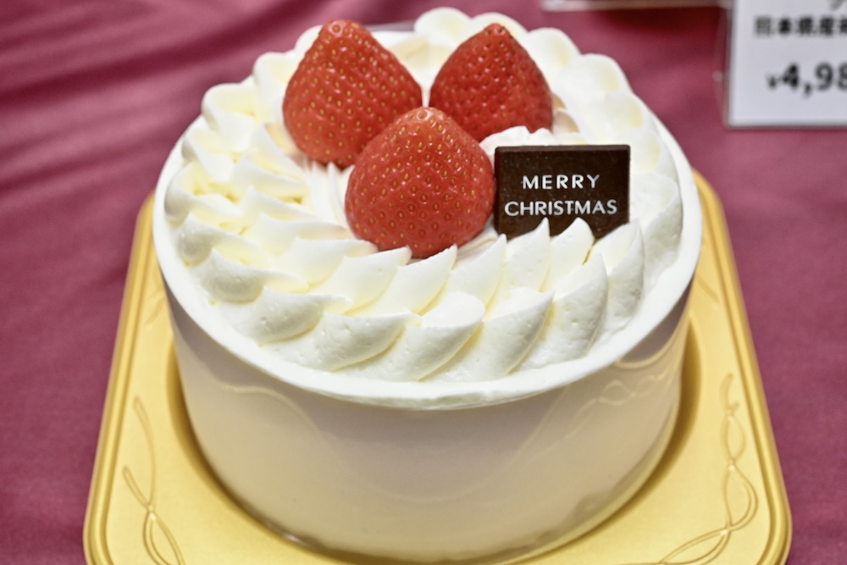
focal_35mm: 60
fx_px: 1412
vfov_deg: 22.6
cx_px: 424
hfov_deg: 33.4
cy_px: 282
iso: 6400
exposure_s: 1/160
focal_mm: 60
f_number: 11
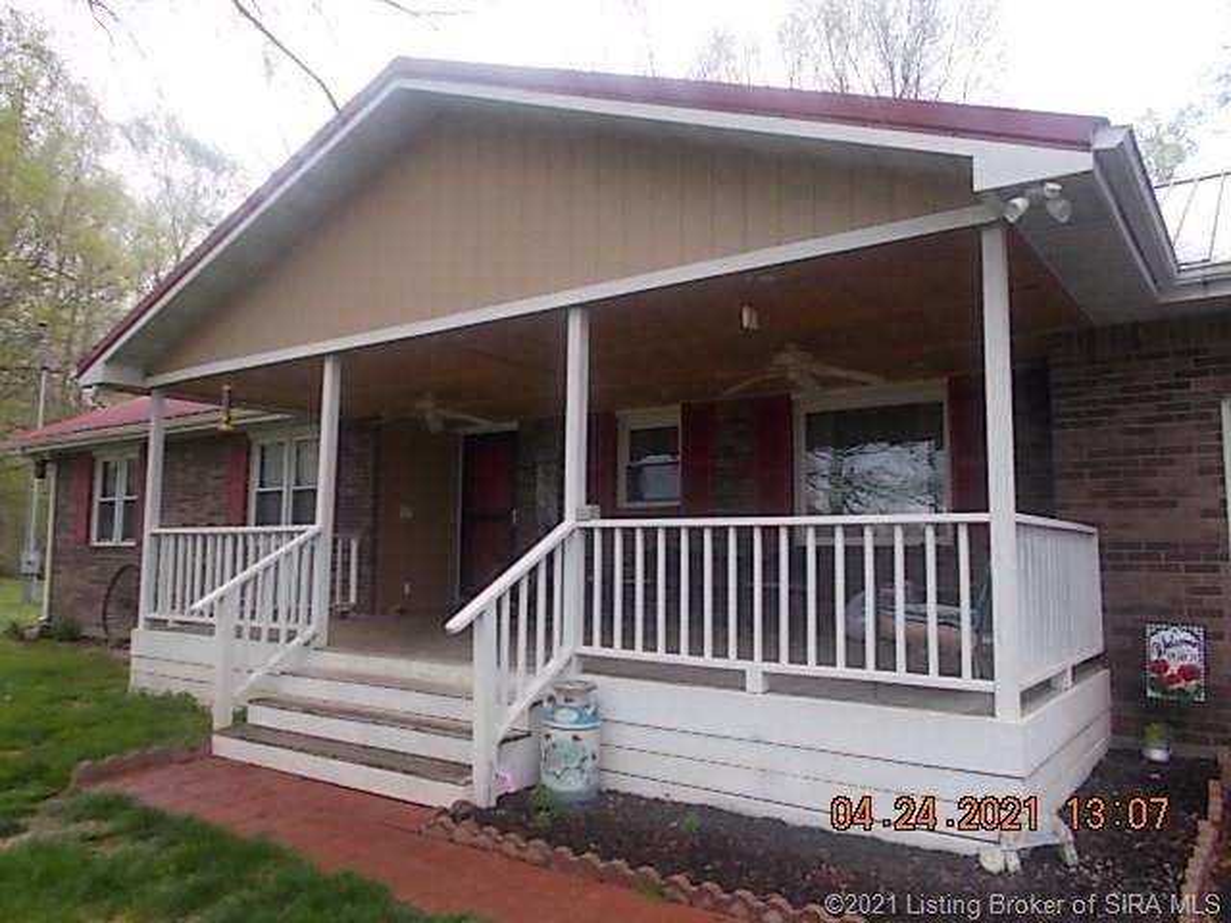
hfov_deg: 67.3
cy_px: 462
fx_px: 925
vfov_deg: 53.1
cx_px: 616
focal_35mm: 26
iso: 80
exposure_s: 1/125
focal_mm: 4.6
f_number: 3.2
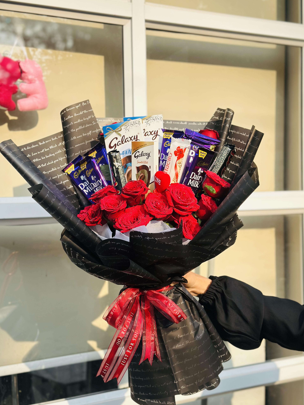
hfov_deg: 29.7
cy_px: 201
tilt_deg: -1.6
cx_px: 151
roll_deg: +1.2
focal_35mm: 49
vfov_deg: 38.9
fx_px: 574
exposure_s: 1/2028
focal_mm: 6.86
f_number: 1.78
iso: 80
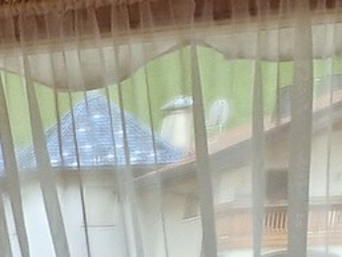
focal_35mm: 172
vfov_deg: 7.3
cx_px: -613
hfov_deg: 9.5
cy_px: 864
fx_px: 1700
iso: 50
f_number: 1.8
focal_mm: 5.4
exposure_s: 1/100
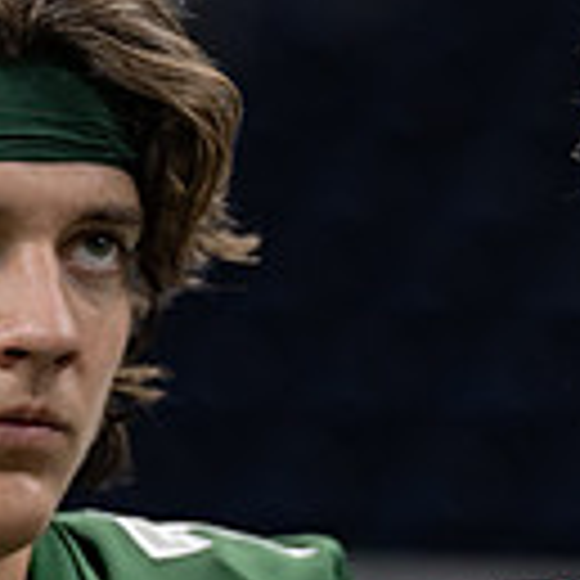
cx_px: -427
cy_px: 818
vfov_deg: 3.2
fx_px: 10407
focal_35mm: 549
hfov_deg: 3.2
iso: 1250
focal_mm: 129
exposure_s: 1/320
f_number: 2.8
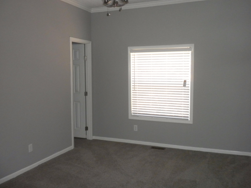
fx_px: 268
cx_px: 126
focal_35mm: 37
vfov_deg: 38.7
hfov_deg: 50.1
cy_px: 94
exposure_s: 1/36.6
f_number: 3.5
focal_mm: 6.6
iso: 400
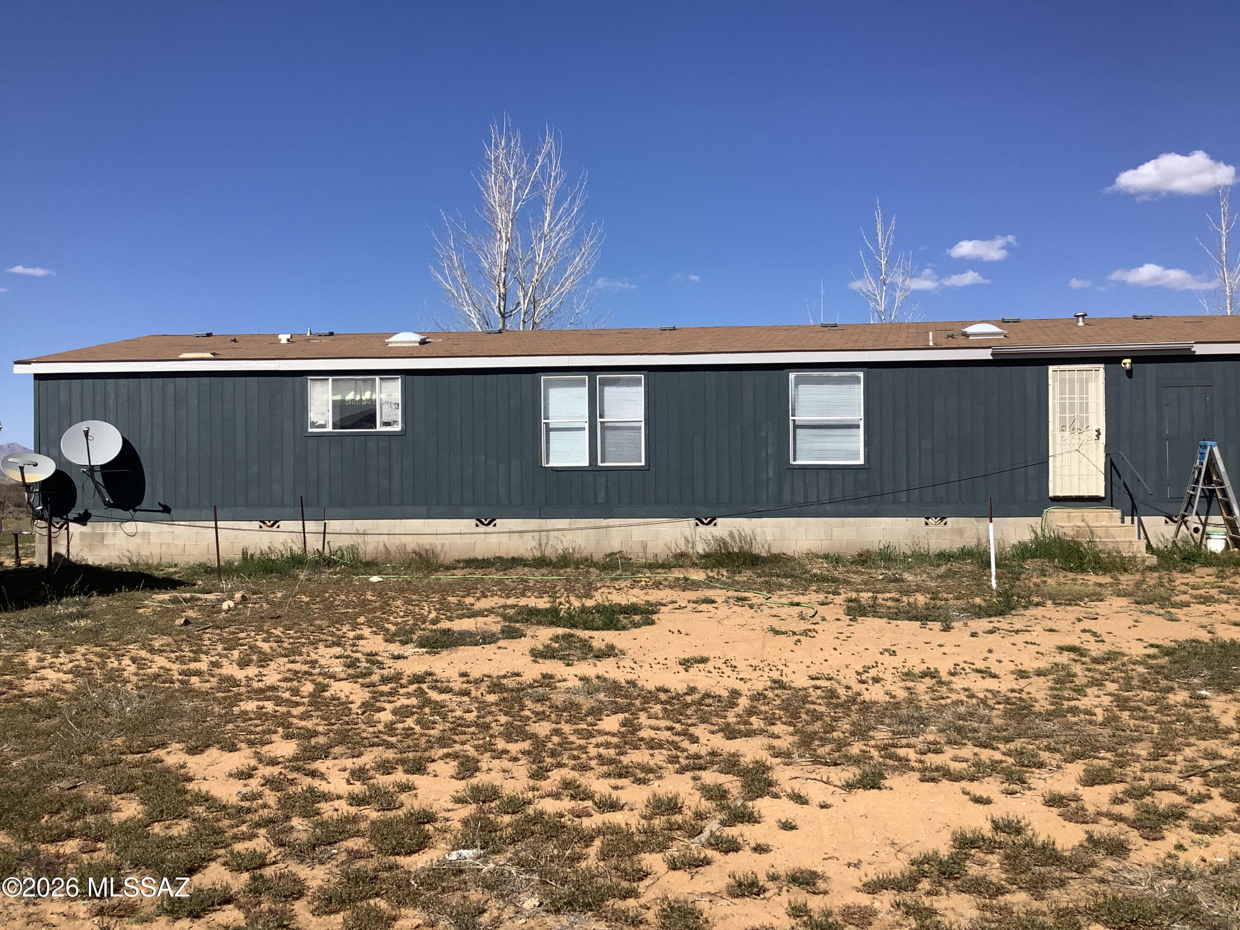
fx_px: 1110
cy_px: 465
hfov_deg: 58.4
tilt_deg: -0.9
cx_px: 620
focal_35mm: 31
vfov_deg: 45.4
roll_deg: +0.7
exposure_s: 1/1942
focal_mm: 3.3
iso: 25
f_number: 2.4
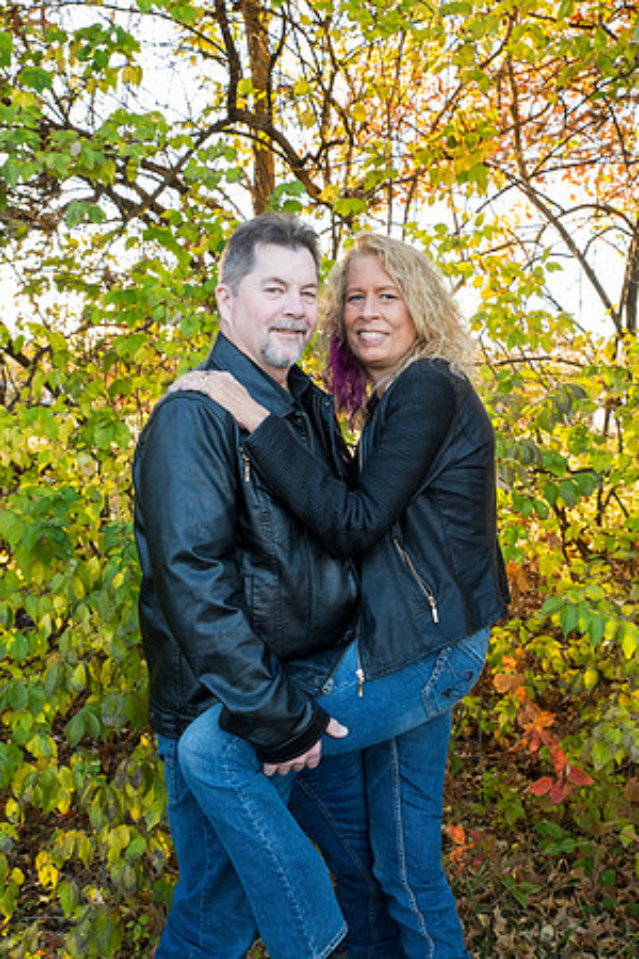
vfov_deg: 46.4
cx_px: 320
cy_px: 480
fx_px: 1118
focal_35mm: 42
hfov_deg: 31.9
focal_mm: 42
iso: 2000
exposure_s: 1/200
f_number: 6.3
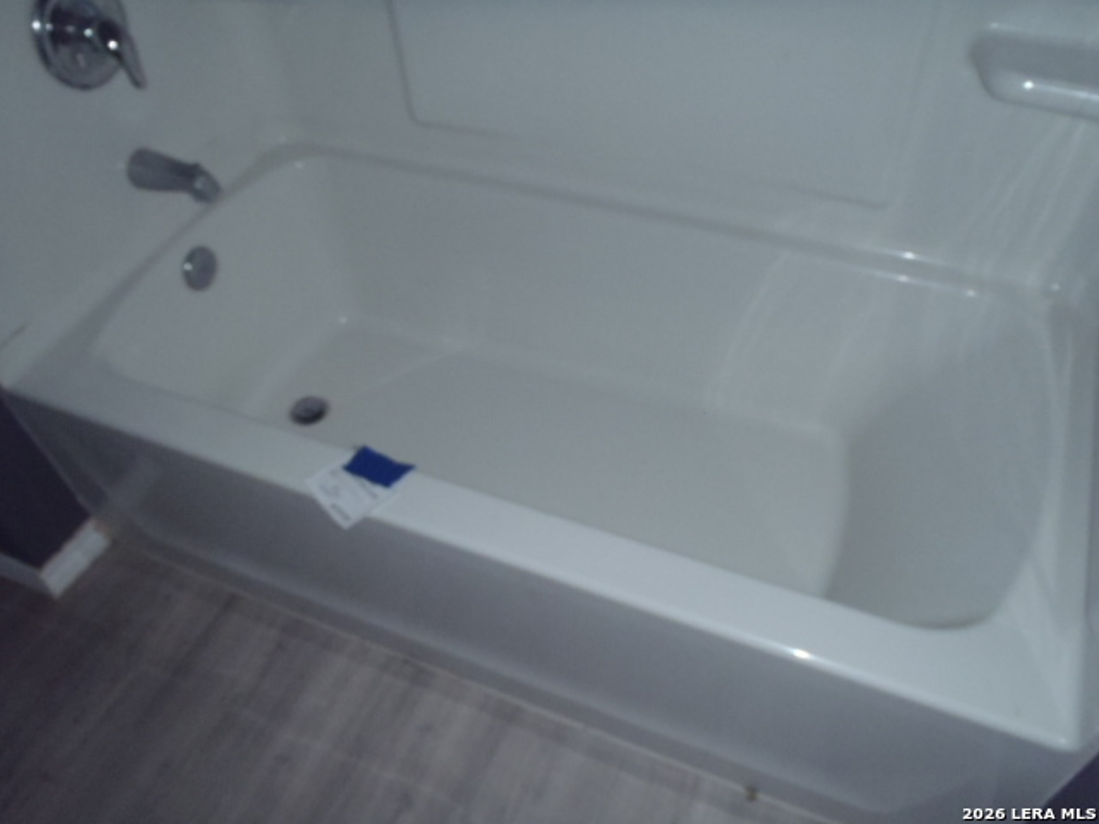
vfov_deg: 49.7
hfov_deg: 63.4
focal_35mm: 28
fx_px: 889
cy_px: 412
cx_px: 550
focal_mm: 5
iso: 320
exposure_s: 1/250
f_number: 10
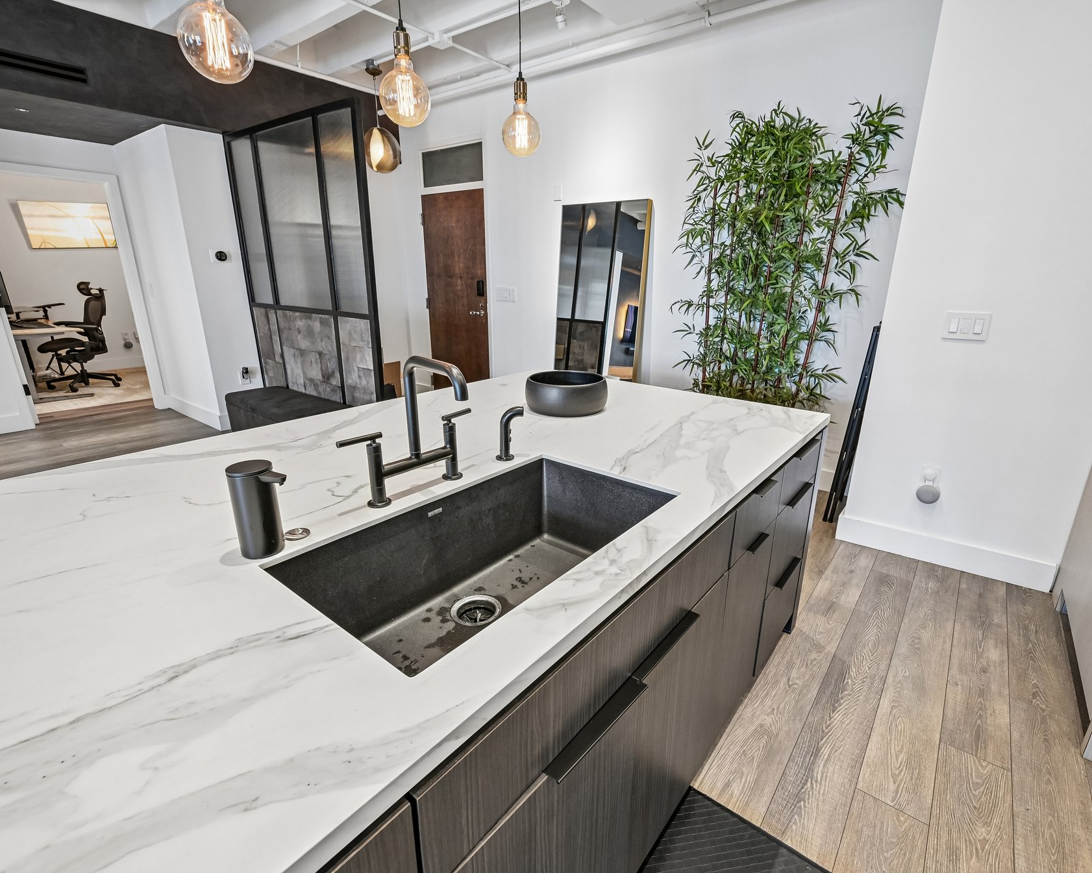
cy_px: 440
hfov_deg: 93.1
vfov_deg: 80.4
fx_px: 517
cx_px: 573
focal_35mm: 16
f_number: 8
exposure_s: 1/15
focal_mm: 14
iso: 500
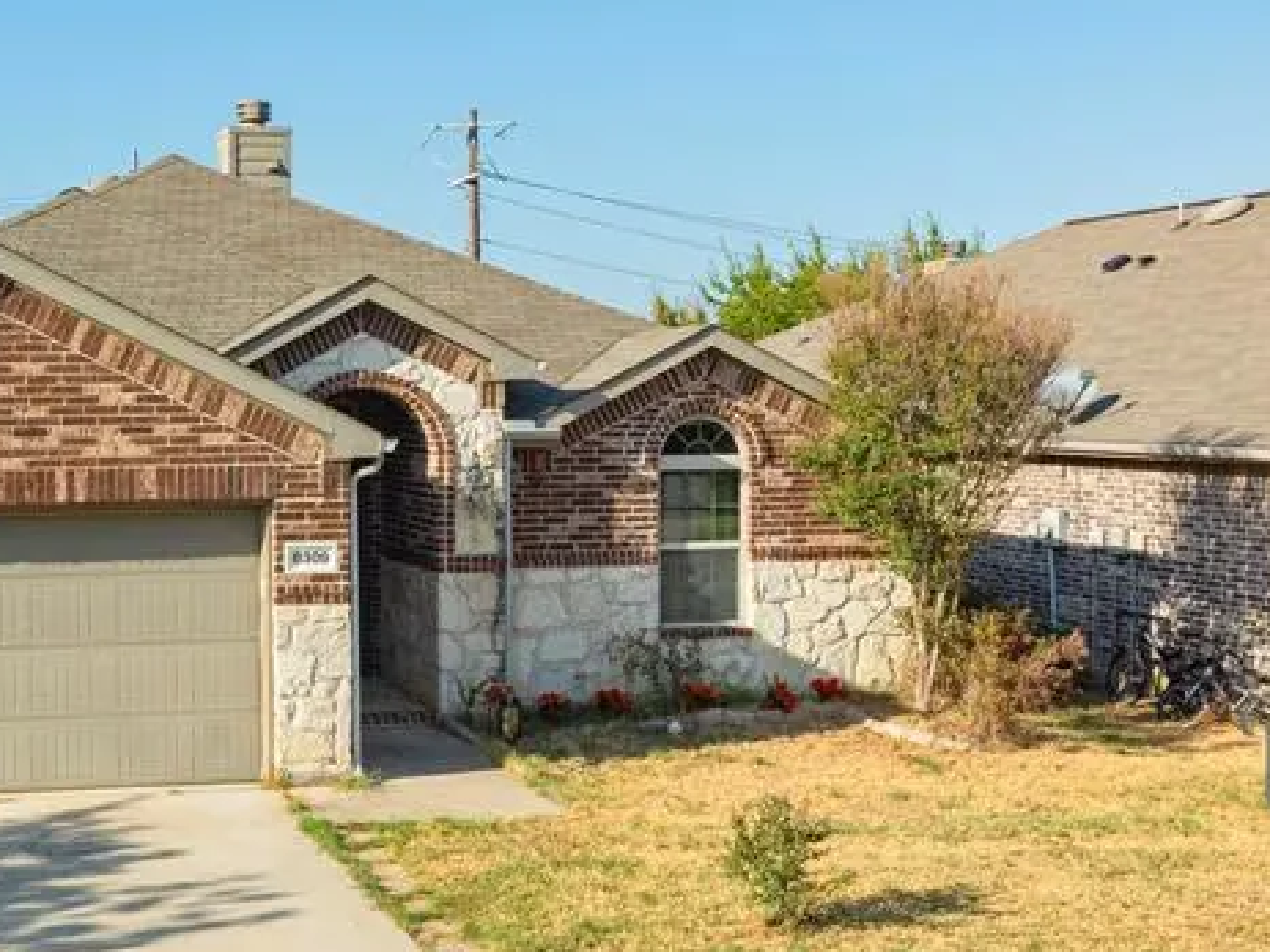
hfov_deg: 35.0
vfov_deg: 27.5
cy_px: 447
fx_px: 1944
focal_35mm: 53
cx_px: 250
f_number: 7.1
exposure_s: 1/320
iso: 100
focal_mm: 12.29
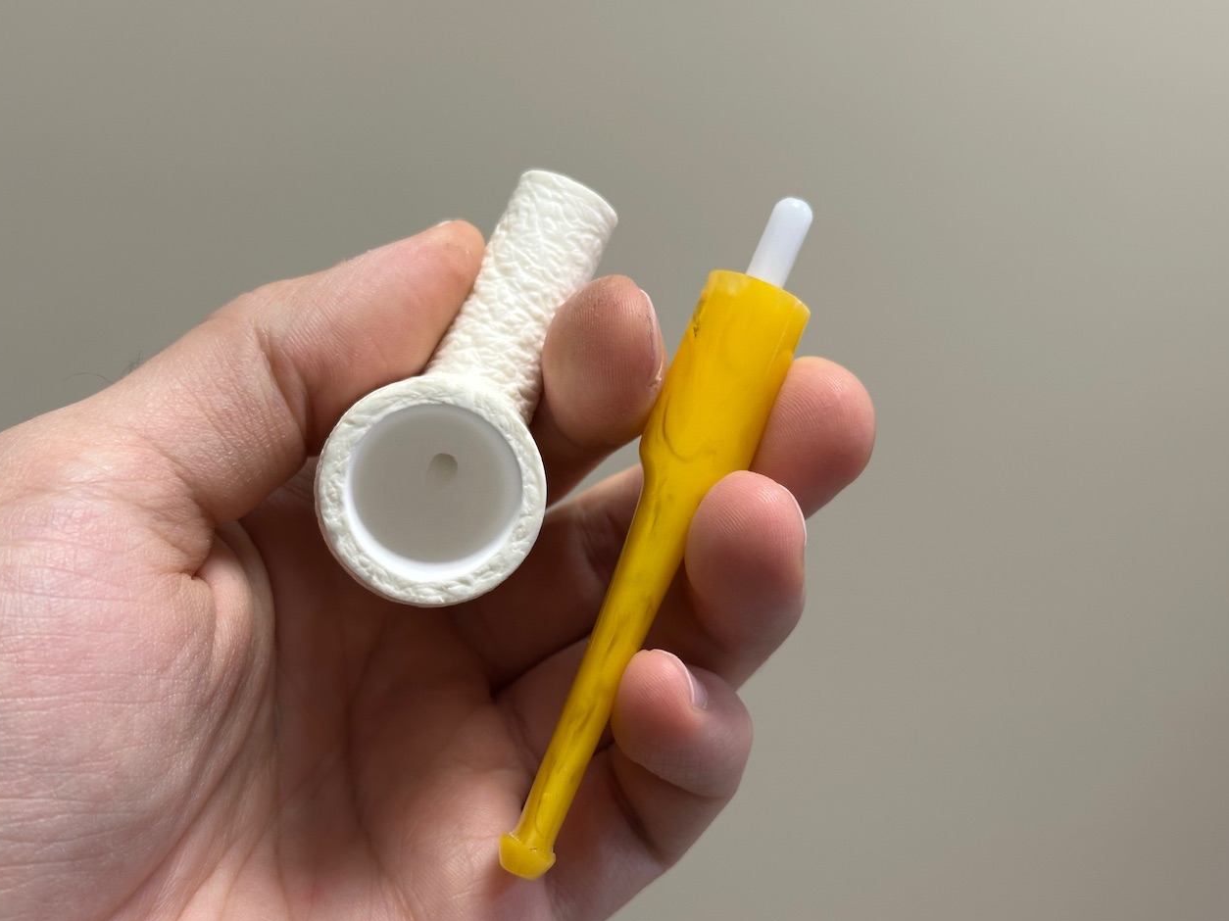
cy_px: 455
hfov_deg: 38.9
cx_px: 614
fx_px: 1739
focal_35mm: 49
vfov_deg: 29.7
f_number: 1.78
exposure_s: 1/100
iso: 80
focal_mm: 6.86
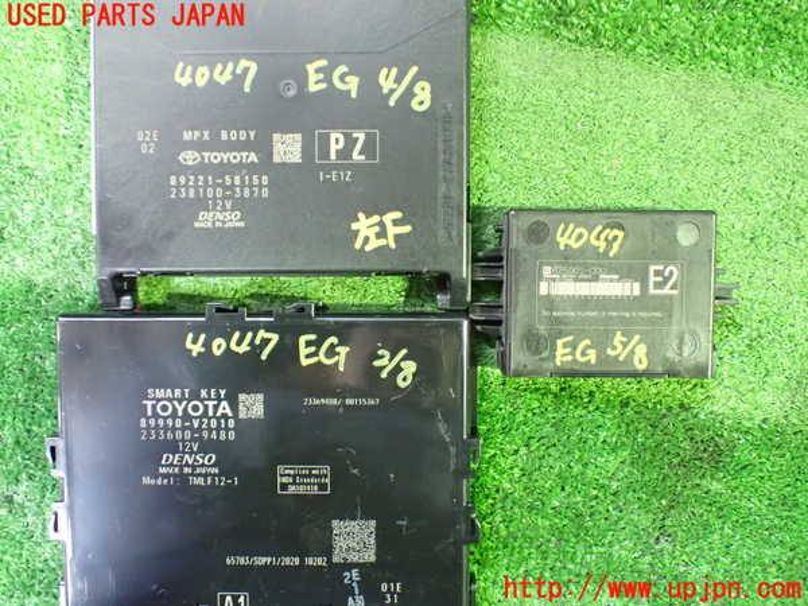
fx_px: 747
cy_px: 303
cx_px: 404
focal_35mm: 32
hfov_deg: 56.8
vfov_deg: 44.2
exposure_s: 1/30
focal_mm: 5.79
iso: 1600
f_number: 2.4
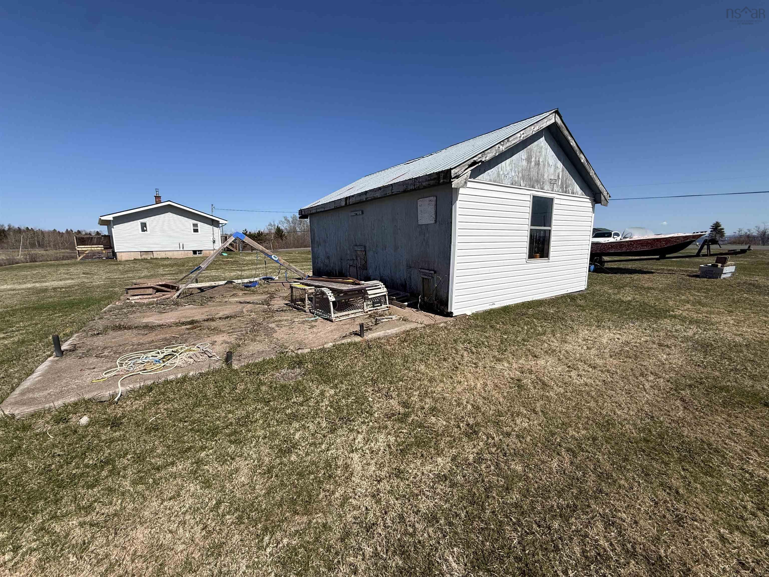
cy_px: 288
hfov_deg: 102.1
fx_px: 311
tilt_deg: -9.0
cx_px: 384
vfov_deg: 85.7
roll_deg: +0.3
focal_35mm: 14
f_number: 2.2
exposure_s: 1/4762
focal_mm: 2.22
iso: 50
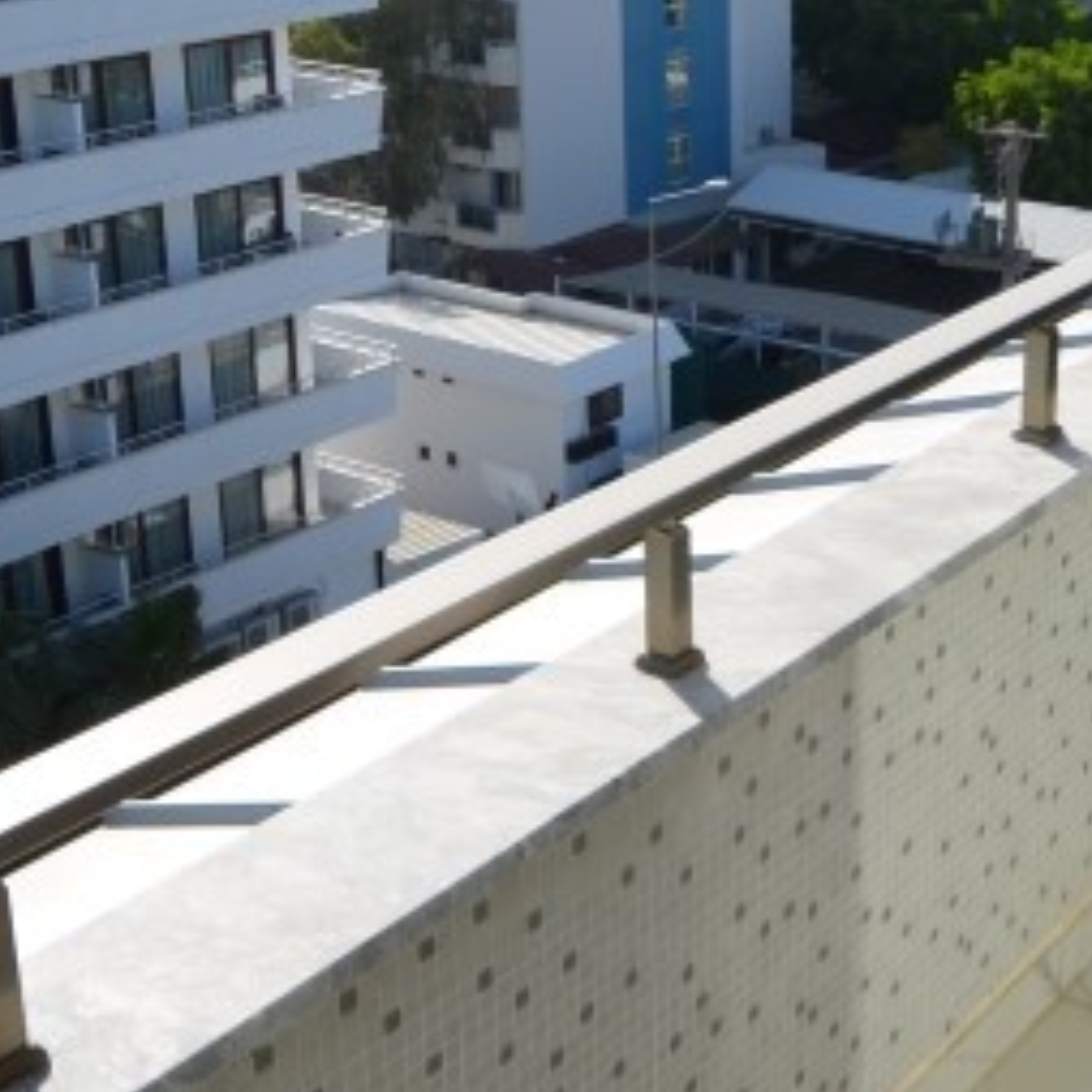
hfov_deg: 28.7
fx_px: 2070
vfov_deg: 29.4
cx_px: 920
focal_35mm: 58
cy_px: 378
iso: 100
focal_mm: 10
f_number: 8
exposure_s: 1/250
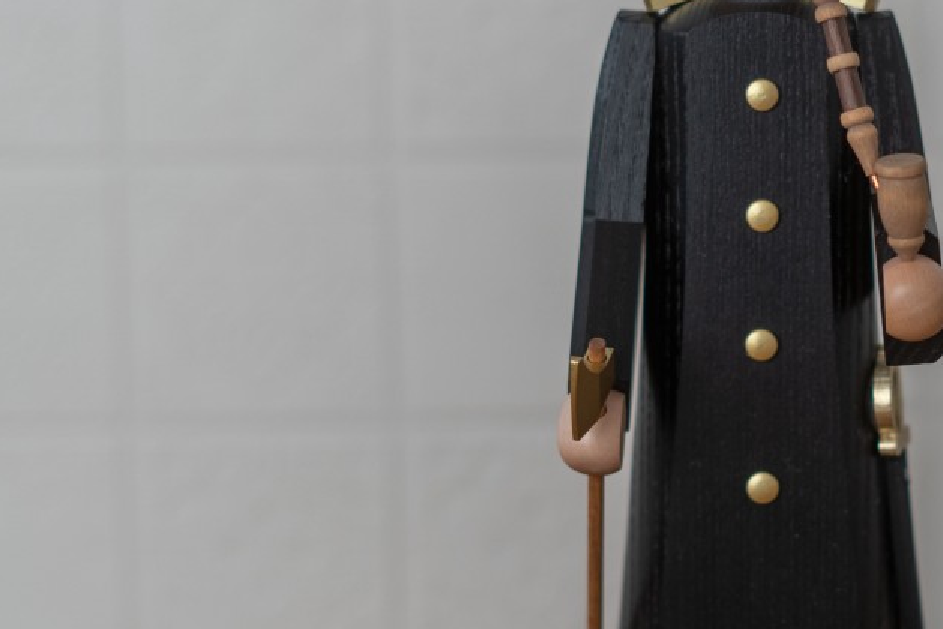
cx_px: 841
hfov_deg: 15.7
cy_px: 324
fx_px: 3380
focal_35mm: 129
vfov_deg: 10.6
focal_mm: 50
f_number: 2.2
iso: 200
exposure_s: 1/320
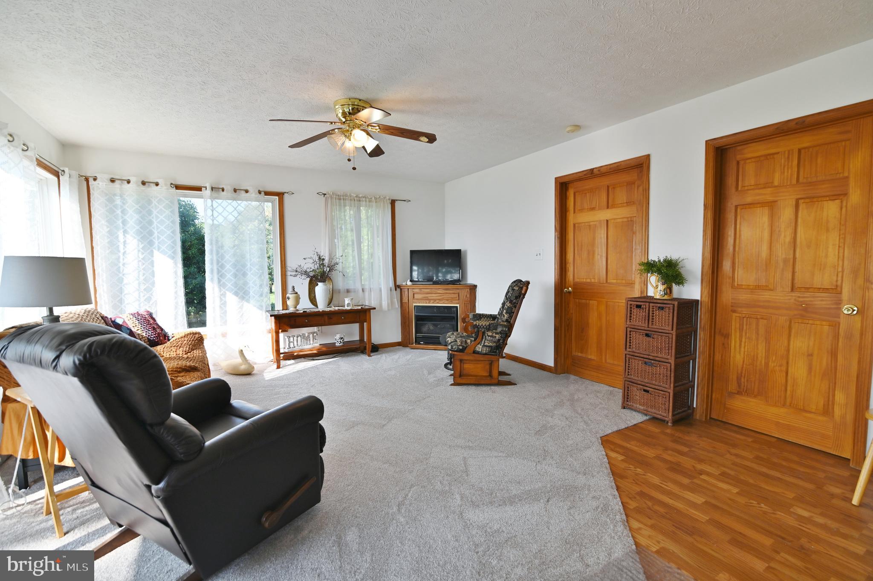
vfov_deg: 73.7
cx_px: 436
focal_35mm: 16
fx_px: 388
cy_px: 290
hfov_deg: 96.8
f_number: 4.5
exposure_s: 1/250
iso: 200
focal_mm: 16
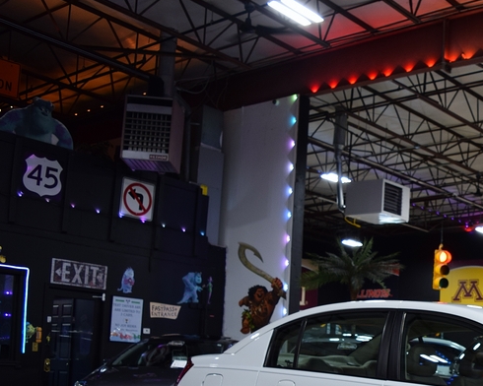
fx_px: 758
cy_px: 331
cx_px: 497
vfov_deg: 27.8
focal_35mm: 53
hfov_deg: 32.2
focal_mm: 18
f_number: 4
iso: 400
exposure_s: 1/60
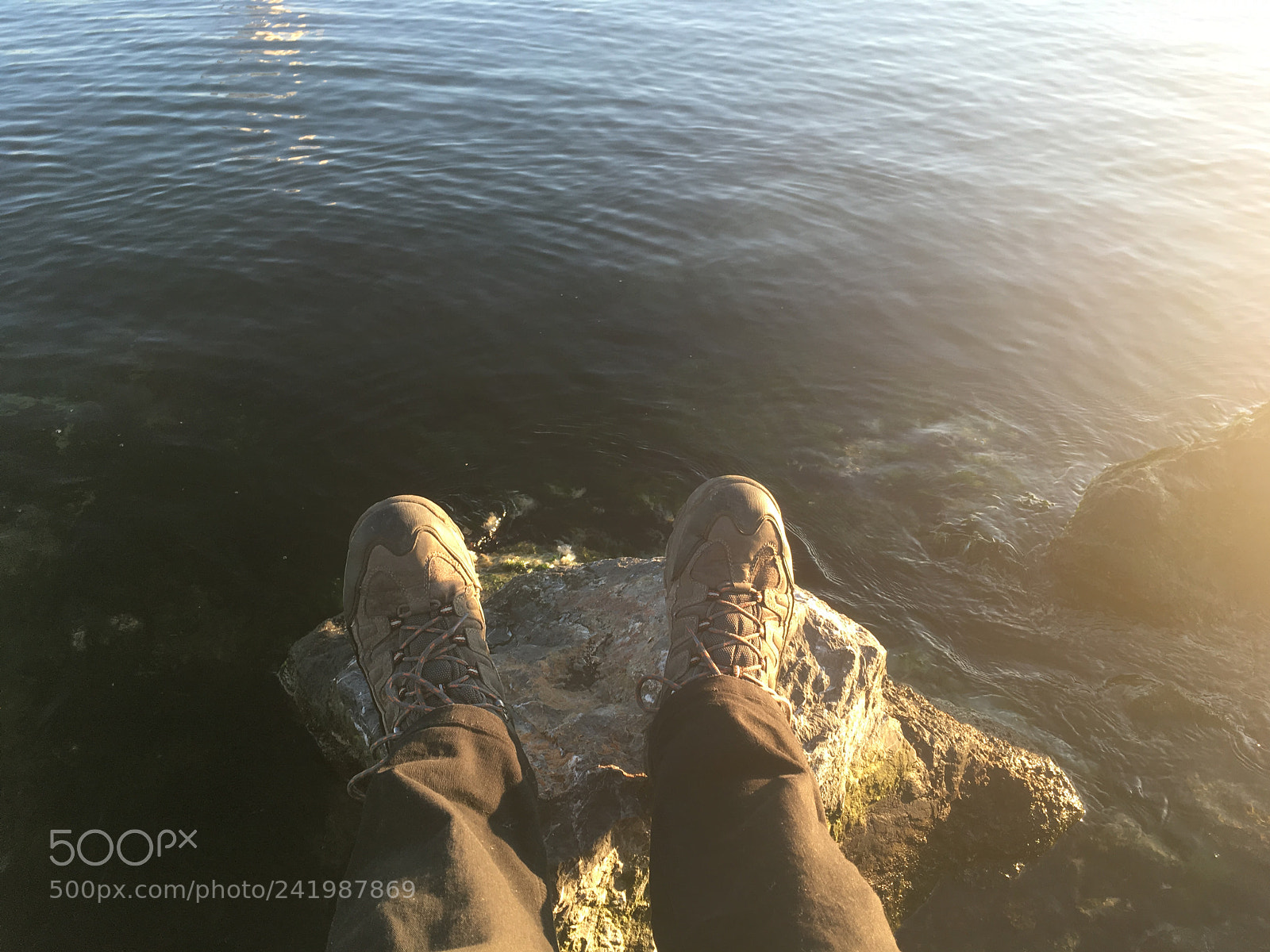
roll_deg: -0.4
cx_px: 635
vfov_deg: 48.2
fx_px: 1064
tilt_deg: -36.7
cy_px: 476
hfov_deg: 61.7
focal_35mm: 29
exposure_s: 1/118
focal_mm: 4.15
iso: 25
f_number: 2.2
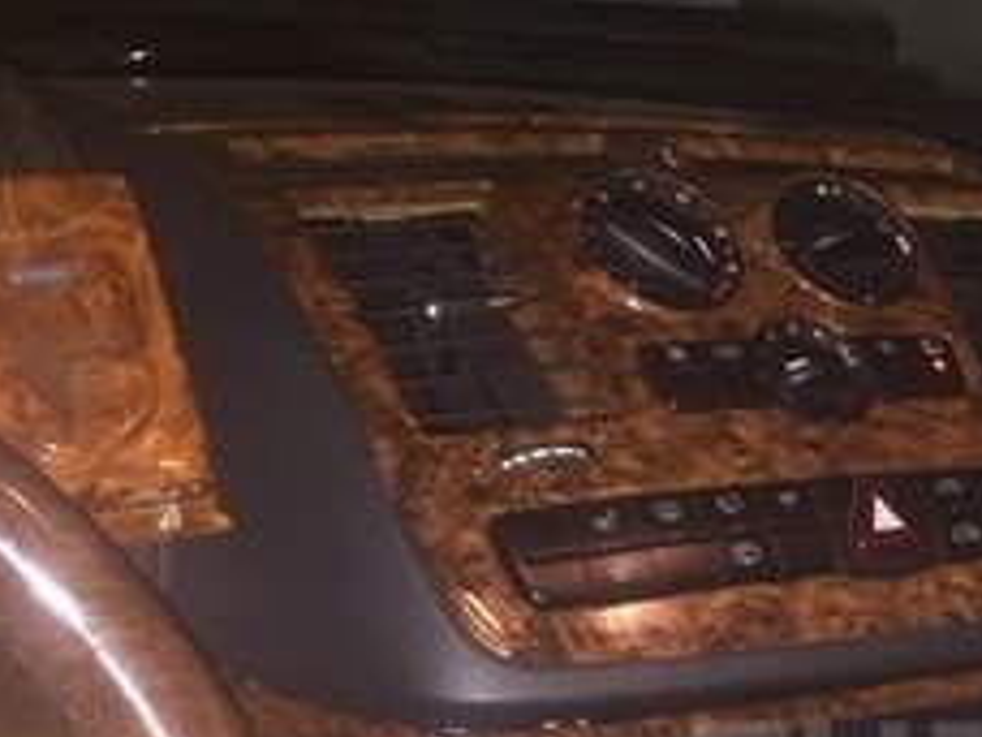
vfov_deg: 17.1
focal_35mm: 84
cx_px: 1133
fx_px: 2383
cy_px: 787
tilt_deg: -23.9
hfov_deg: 21.8
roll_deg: -9.6
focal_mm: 4.15
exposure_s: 1/17
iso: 250
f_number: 2.2
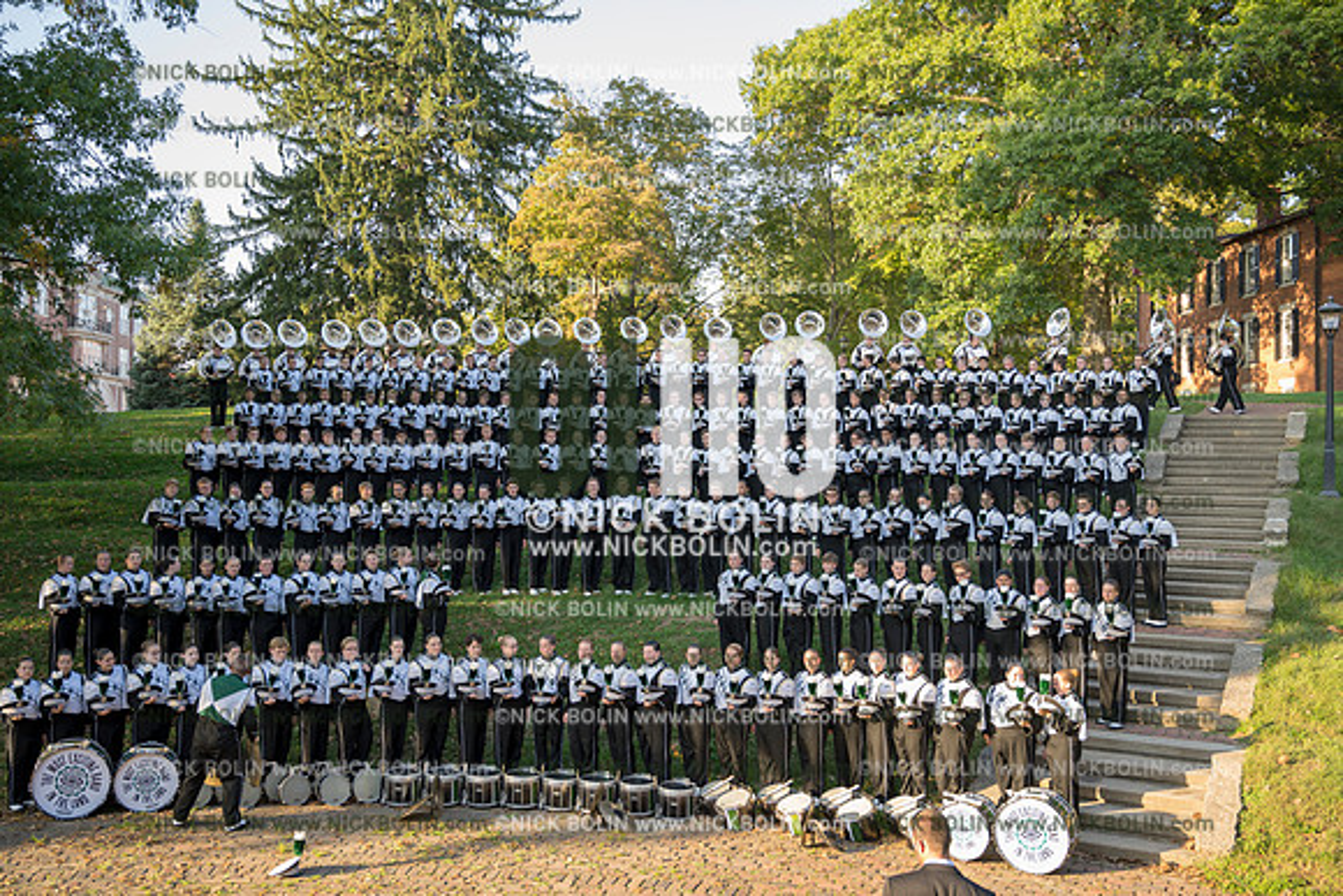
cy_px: 448
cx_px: 672
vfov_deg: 40.0
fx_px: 1231
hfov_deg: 57.2
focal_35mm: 33
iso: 125
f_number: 4
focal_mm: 33
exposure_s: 1/100
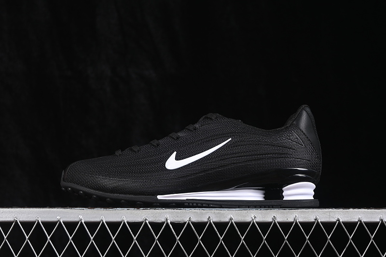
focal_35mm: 75
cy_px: 128
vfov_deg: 18.2
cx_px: 193
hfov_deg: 27.0
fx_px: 804
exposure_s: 1/60
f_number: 6.3
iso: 160
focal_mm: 50
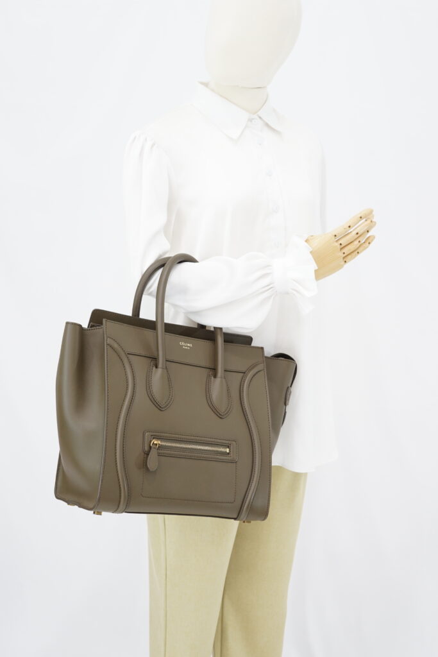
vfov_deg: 39.6
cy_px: 328
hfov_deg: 27.0
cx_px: 219
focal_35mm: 50
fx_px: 912
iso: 640
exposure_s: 1/6
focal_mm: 50
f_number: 6.3
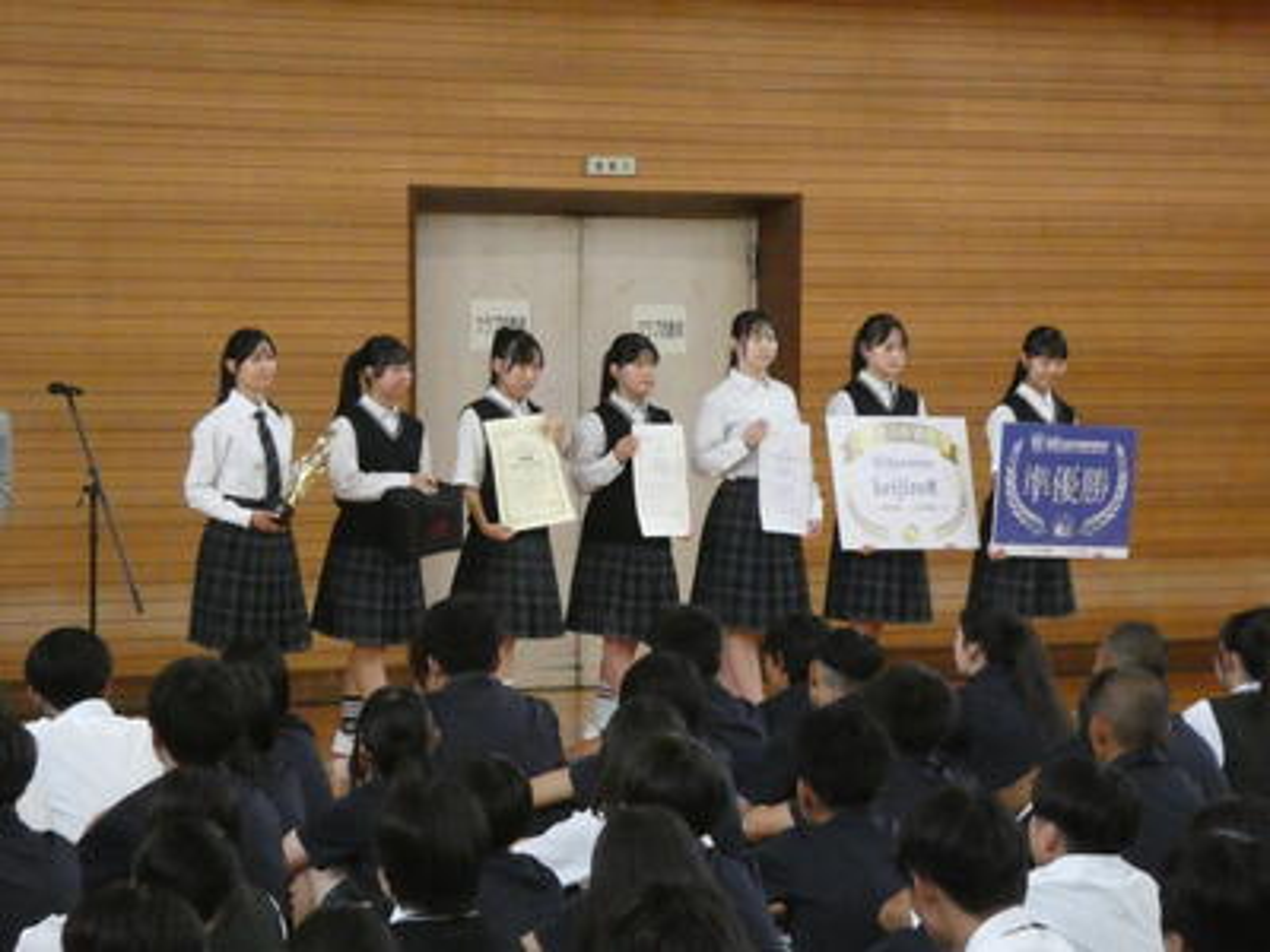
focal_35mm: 173
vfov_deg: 8.6
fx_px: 6347
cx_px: 635
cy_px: 476
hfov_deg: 11.4
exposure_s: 1/250
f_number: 5.5
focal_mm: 30.9
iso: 3200
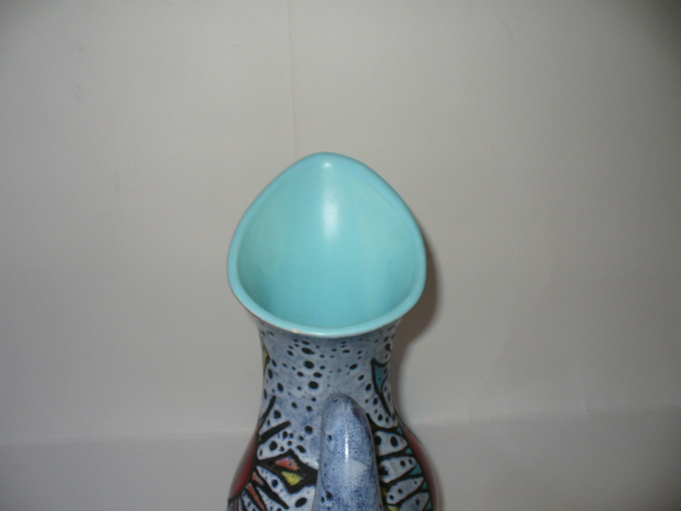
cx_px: 340
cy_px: 256
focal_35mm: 37
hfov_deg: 50.1
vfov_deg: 38.7
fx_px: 728
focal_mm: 6.1
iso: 100
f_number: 2.8
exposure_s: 1/30
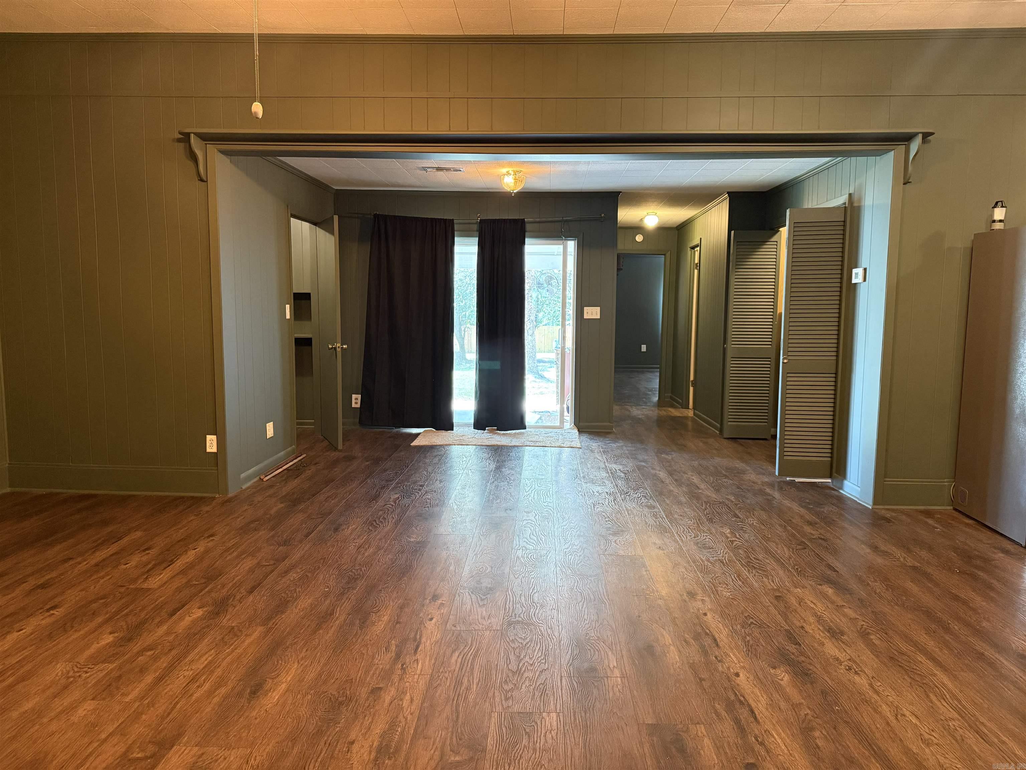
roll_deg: -0.5
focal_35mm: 24
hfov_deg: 71.6
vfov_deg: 56.8
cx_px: 513
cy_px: 385
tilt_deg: -5.2
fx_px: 711
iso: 640
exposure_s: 1/40
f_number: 1.78
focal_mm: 6.76
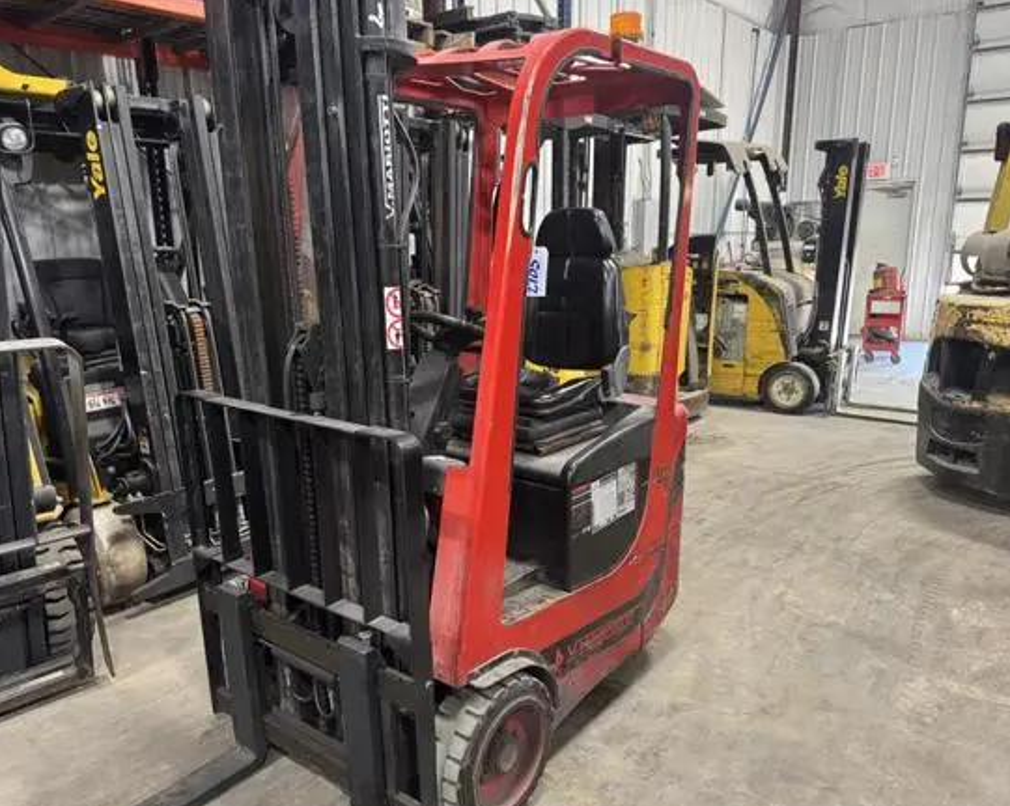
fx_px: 777
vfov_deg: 54.9
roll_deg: +0.4
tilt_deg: -13.9
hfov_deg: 66.0
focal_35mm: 26
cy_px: 418
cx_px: 526
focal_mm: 6.76
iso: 400
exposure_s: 1/60
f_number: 1.78
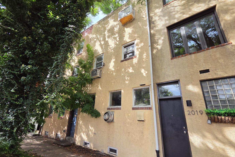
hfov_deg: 104.2
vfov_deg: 80.9
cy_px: 87
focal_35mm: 14
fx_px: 91
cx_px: 115
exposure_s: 1/668
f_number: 2.2
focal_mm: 2.2
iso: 100
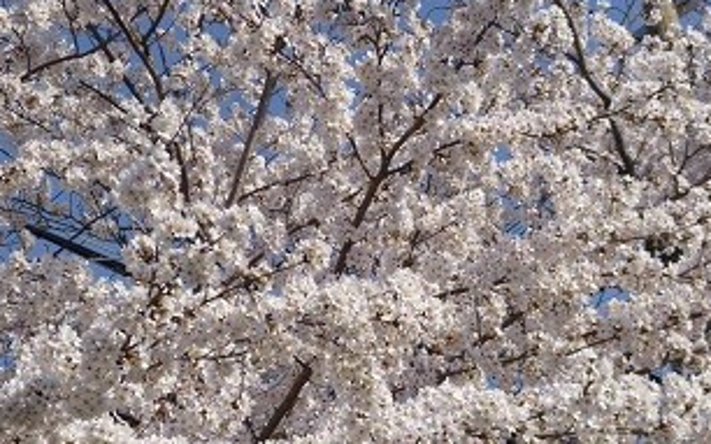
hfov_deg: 19.8
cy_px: 274
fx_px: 2034
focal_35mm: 105
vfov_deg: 12.4
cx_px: 382
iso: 100
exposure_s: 1/400
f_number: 5.1
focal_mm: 14.8
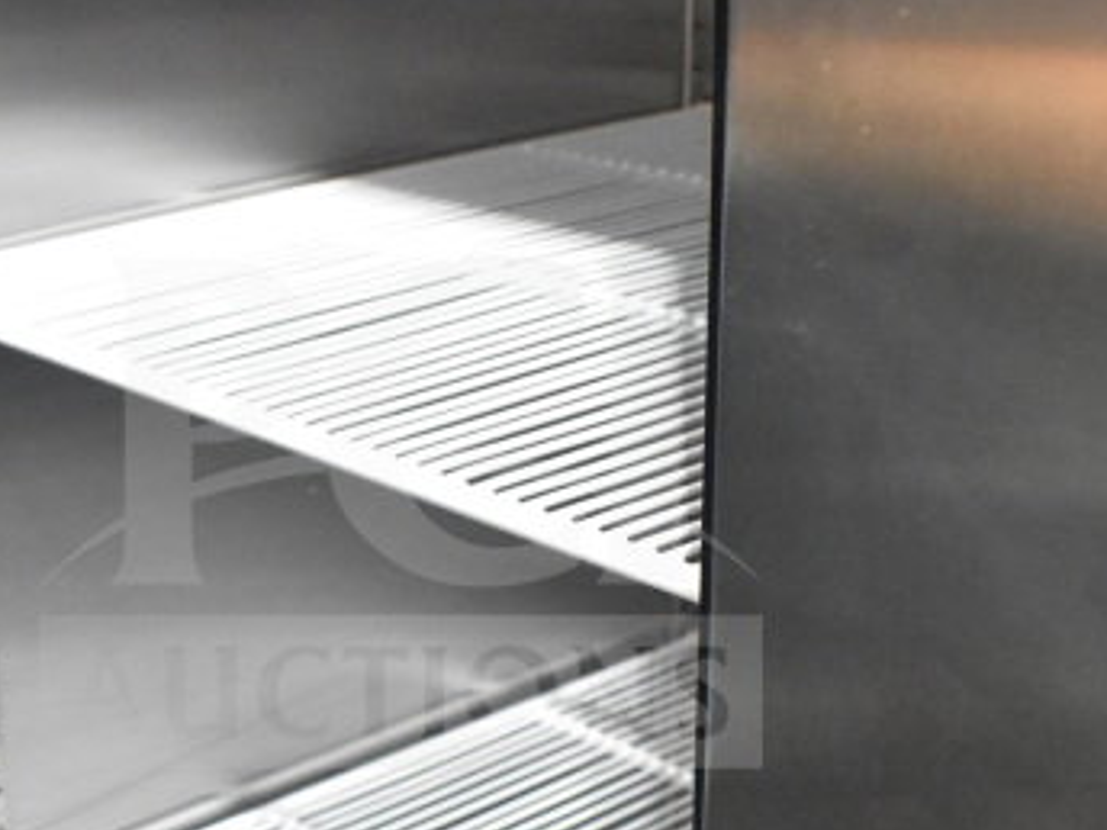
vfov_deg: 21.3
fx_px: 2207
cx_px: 399
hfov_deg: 28.0
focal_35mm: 69
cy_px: 513
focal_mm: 18
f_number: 5
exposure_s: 1/100
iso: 6400
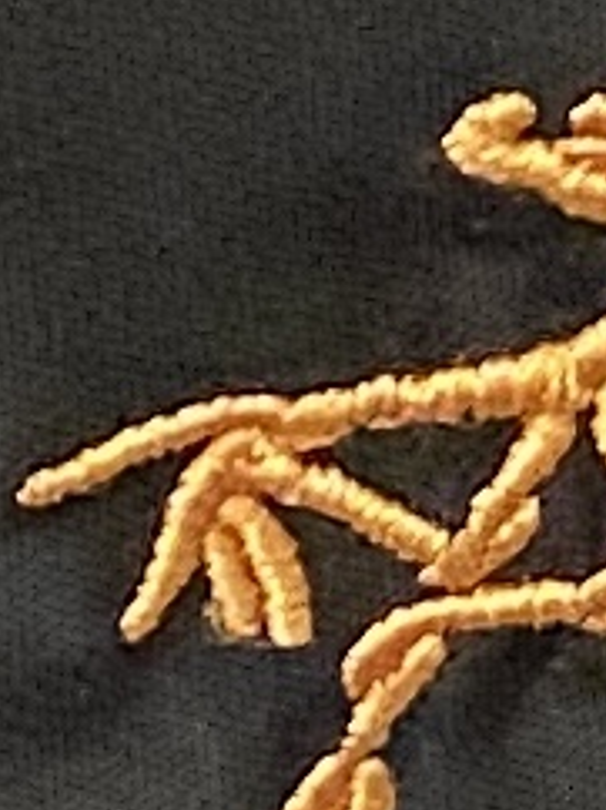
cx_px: 609
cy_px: 532
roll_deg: +34.2
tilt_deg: -14.4
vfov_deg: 24.6
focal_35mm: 79
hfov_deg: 18.2
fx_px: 1847
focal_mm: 4.25
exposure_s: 1/89
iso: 125
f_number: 1.8
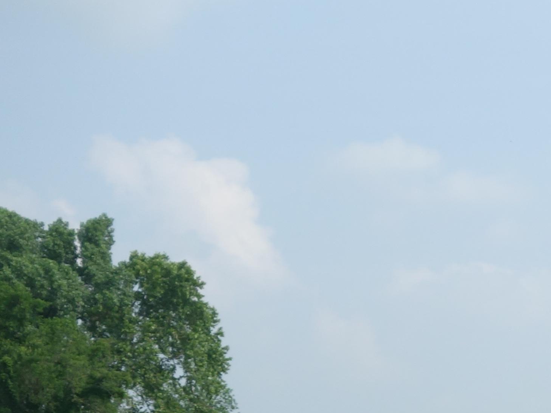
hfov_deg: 11.4
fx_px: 2531
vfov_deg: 9.1
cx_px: 1035
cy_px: 586
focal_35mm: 159
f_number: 5.6
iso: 125
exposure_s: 1/500
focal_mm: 16.2
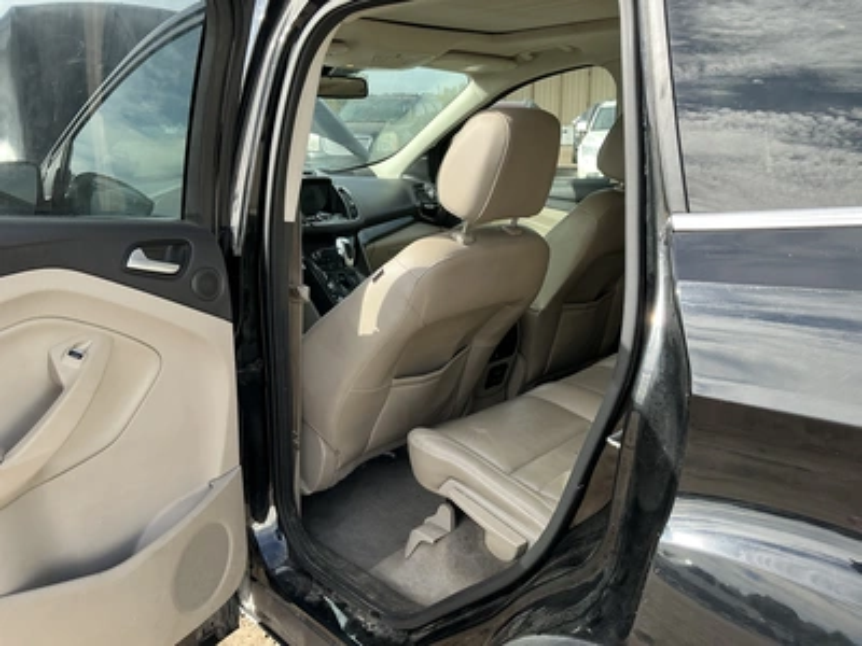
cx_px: 431
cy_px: 323
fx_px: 697
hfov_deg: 63.4
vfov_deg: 49.7
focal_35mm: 28
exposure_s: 1/338
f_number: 1.8
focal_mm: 3
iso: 25
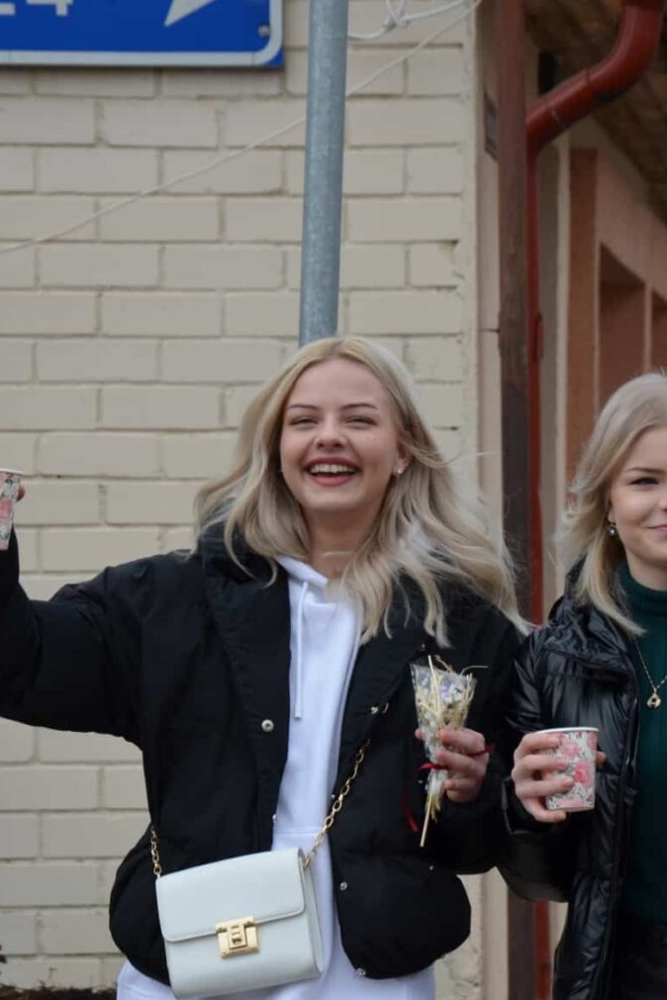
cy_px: 502
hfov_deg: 5.8
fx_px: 6635
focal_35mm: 239
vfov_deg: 8.6
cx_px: 468
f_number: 7.1
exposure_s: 1/200
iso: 200
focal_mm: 105
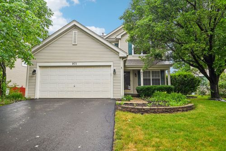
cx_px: 113
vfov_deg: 55.1
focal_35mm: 23
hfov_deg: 76.1
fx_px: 144
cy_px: 76
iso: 400
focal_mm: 23
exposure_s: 1/30
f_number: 13
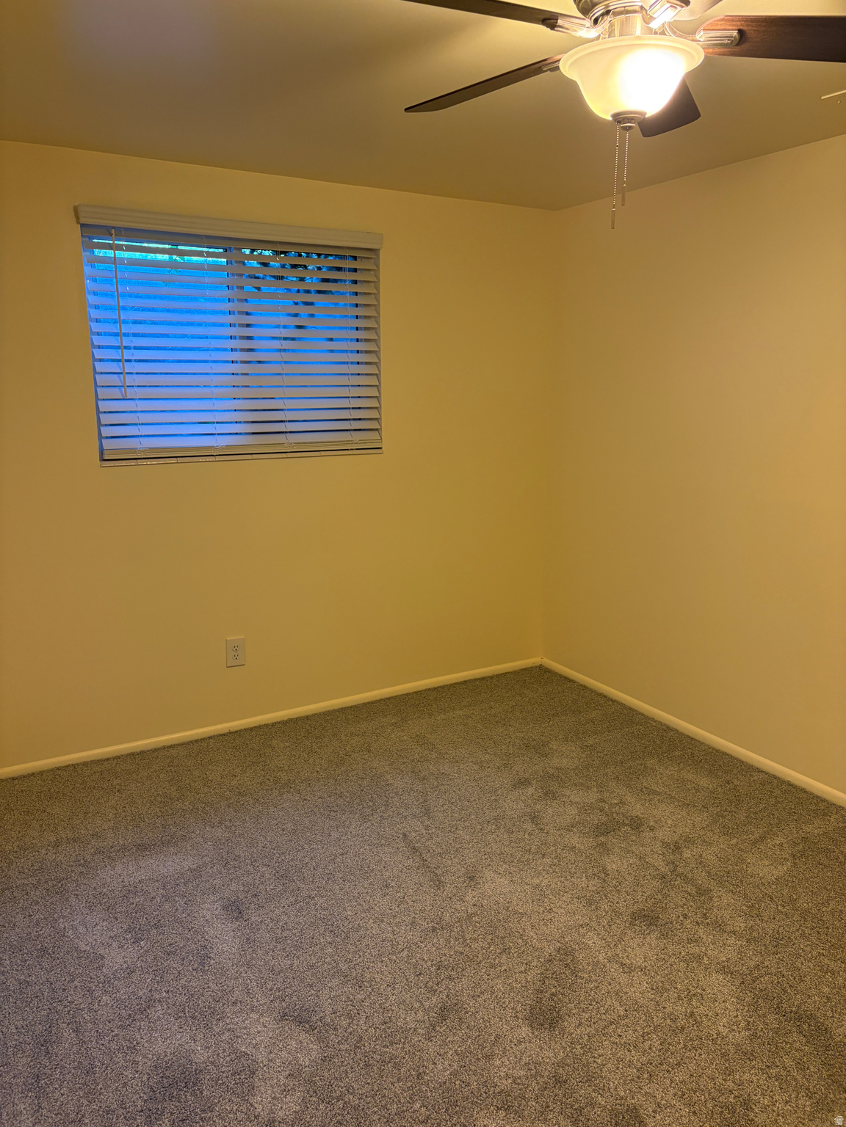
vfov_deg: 67.3
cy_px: 564
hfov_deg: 53.1
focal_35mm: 26
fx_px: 847
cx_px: 423
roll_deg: -0.3
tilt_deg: -11.6
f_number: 1.6
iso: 200
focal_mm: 5.96
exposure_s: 1/60
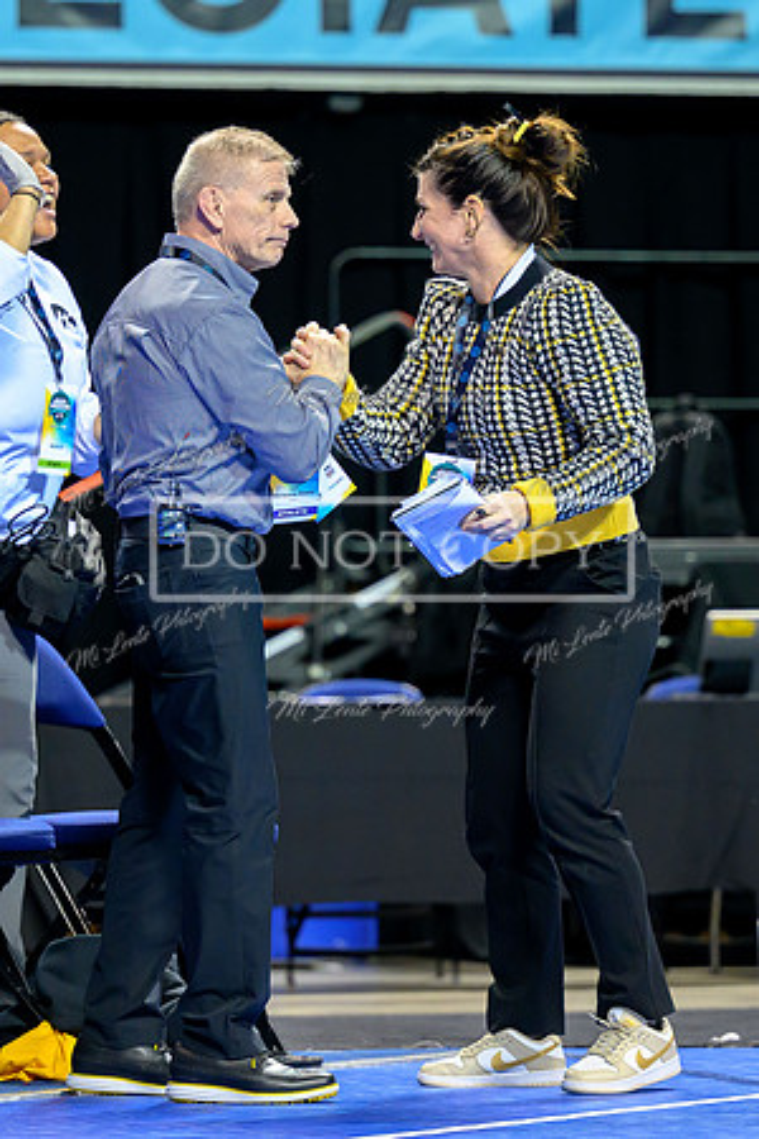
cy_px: 511
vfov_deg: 9.8
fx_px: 6616
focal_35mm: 209
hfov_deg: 6.6
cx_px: 348
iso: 3200
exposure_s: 1/800
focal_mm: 115
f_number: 2.8
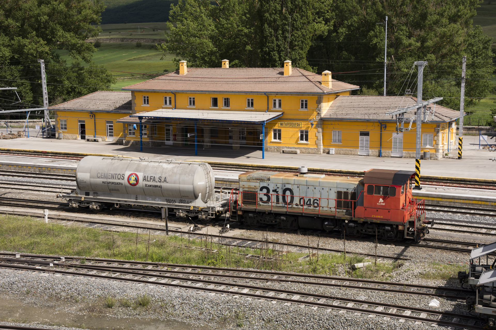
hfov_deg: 35.1
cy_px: 165
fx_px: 785
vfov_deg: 23.8
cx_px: 248
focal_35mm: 57
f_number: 10
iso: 100
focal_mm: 38
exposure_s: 1/250
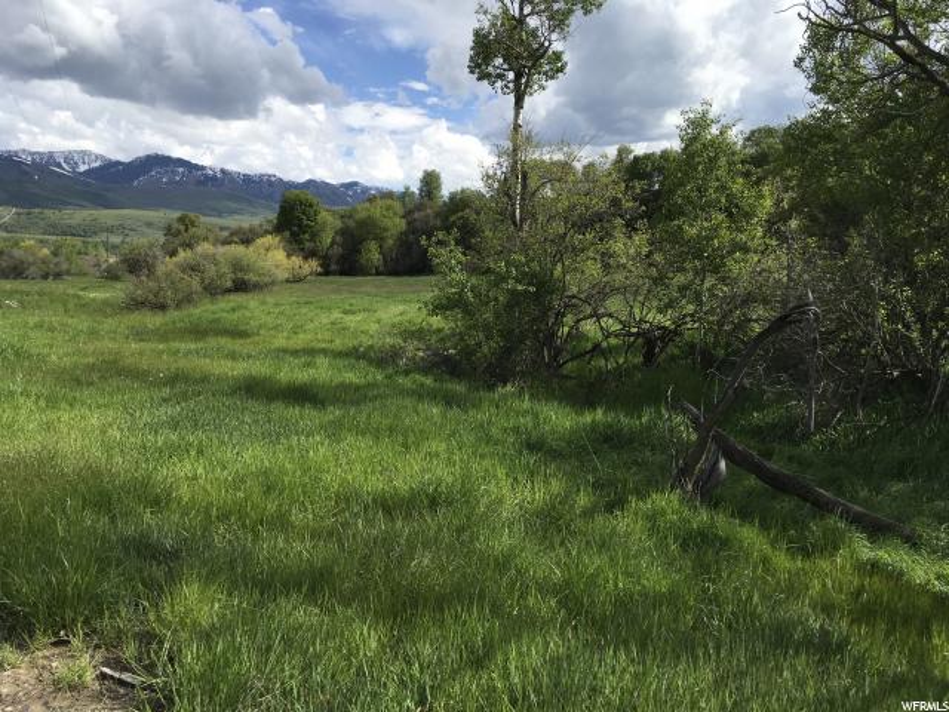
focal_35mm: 29
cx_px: 474
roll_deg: -1.5
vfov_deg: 48.2
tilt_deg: -5.1
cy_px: 356
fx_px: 795
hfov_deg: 61.7
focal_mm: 4.15
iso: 25
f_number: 2.2
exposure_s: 1/1350
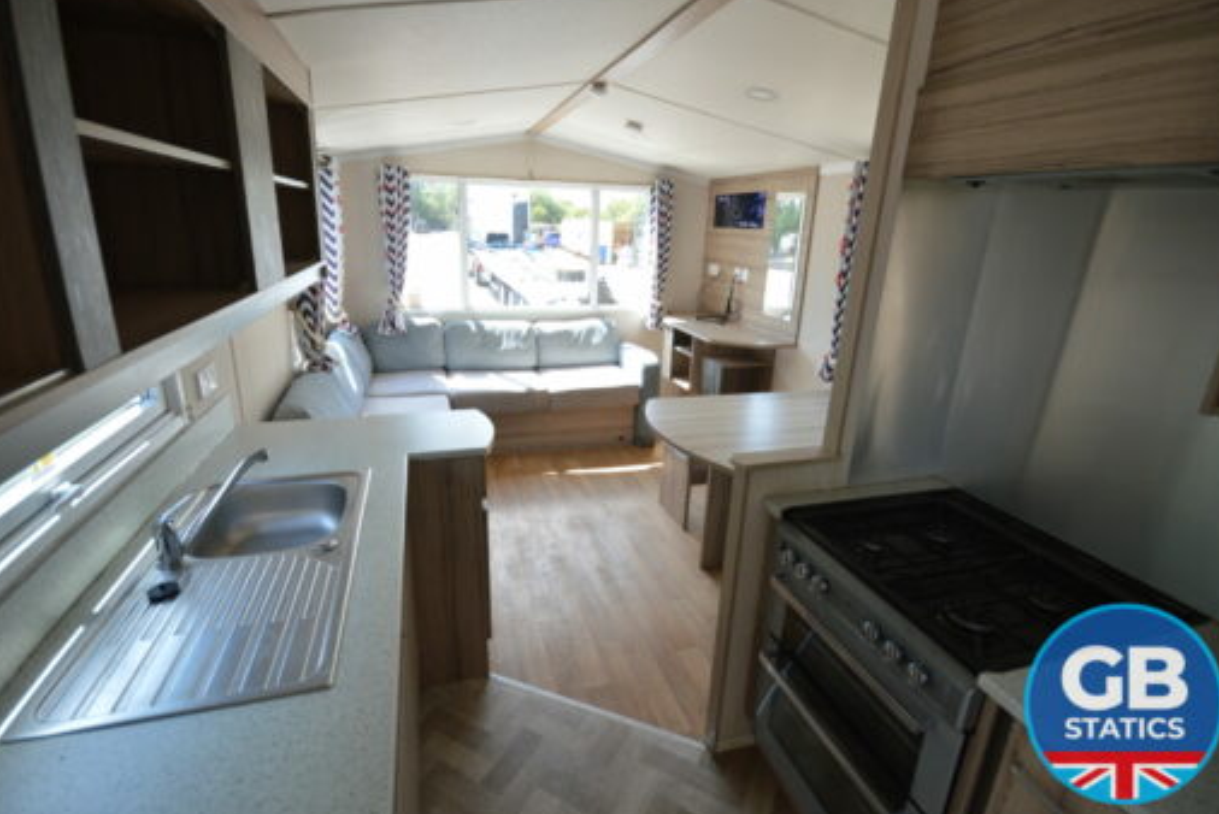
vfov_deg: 73.8
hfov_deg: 96.7
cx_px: 595
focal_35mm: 16
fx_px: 542
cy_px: 397
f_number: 5.6
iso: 360
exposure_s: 1/125
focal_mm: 10
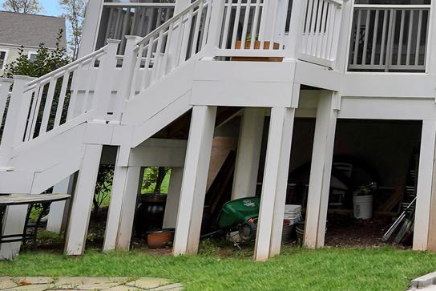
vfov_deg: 20.2
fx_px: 775
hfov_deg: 23.8
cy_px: -36
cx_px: 680
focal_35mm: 64
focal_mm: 17
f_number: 6.3
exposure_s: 1/160
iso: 100
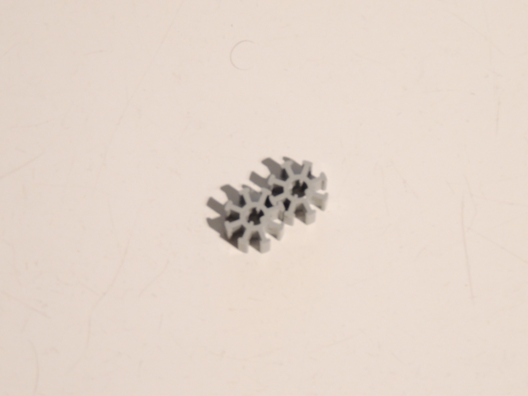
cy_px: 198
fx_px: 2593
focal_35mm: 170
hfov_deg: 11.6
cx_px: 264
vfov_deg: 8.7
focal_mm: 30.3
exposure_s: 1/10
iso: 800
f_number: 4.5
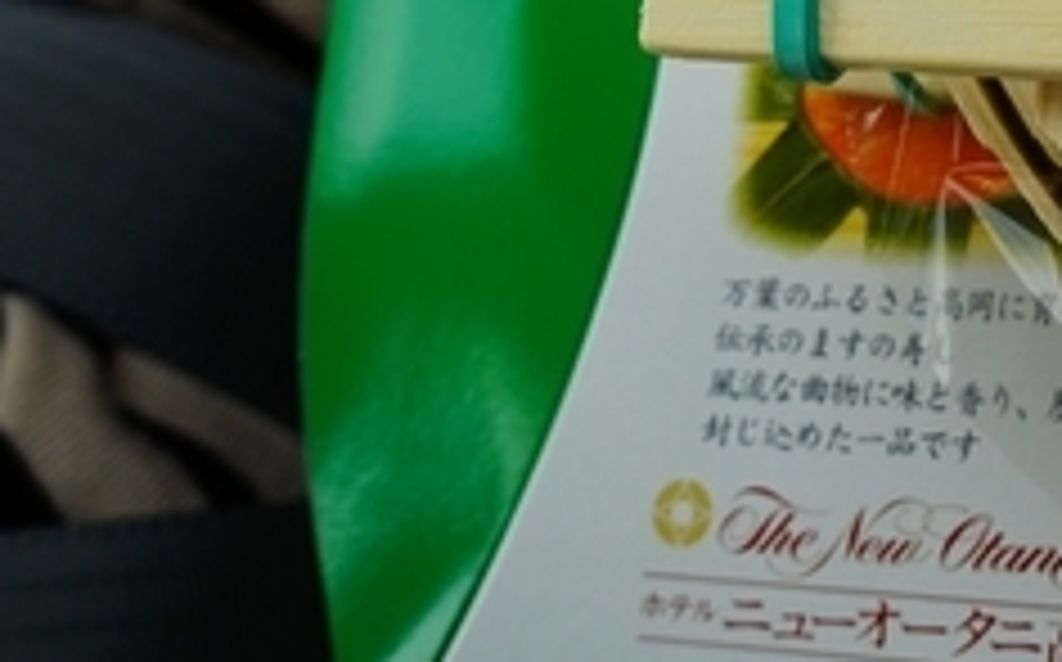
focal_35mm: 83
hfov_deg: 22.5
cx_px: 1359
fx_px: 2400
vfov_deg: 14.7
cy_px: -290
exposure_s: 1/400
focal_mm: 24
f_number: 6.3
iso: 250
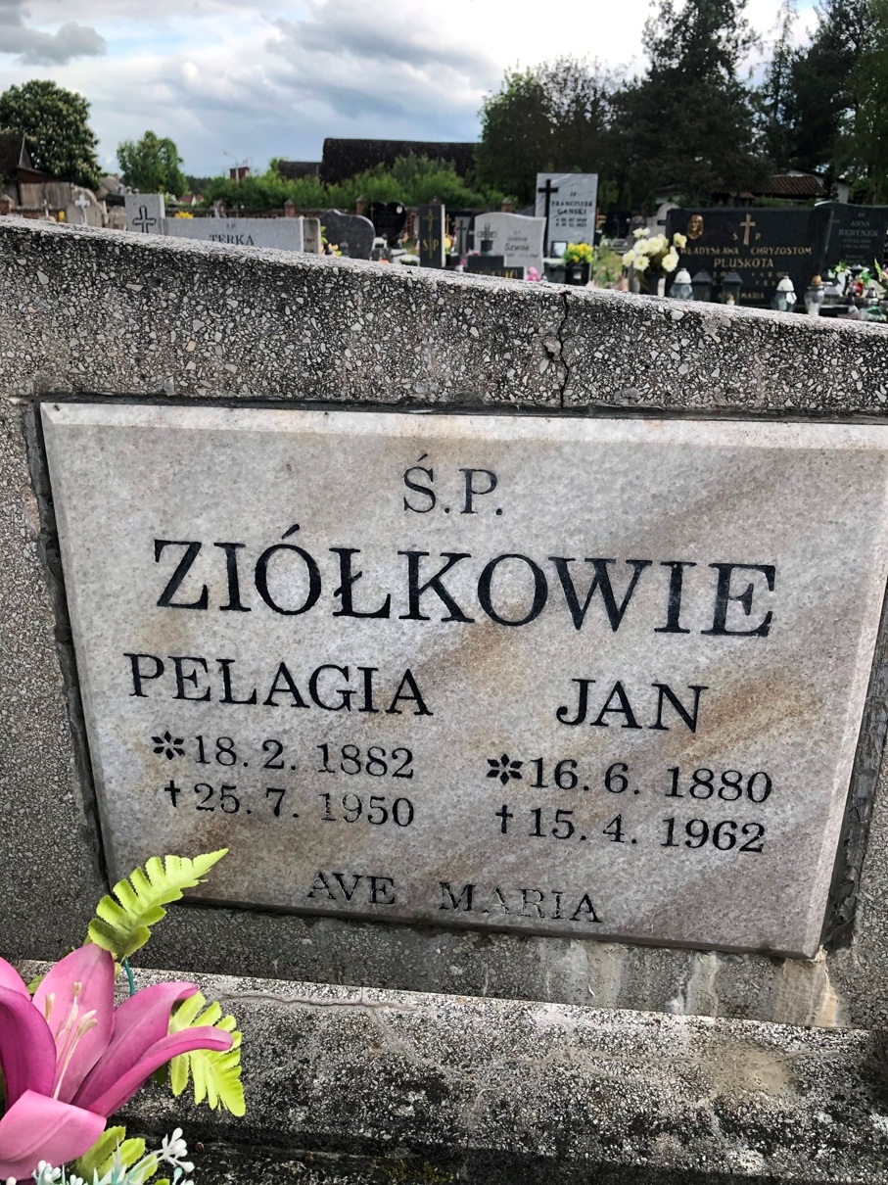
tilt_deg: -19.1
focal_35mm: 28
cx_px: 444
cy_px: 592
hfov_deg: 49.7
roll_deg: -1.4
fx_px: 958
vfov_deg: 63.5
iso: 20
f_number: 1.8
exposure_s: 1/192
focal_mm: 3.99
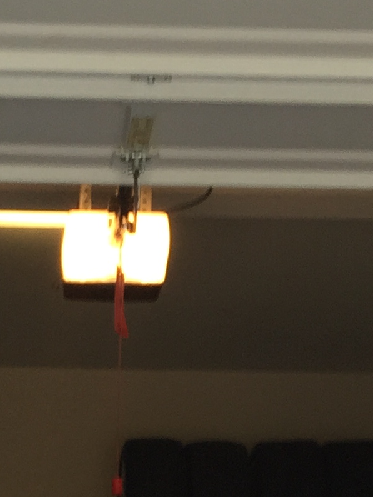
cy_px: 858
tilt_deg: +2.5
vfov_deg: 14.7
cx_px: 23
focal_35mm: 119
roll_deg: -3.5
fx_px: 1708
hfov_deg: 12.4
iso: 32
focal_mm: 4.15
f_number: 2.2
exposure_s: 1/60
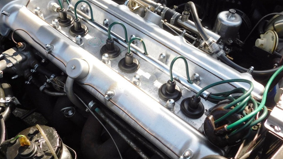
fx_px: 248
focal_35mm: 33
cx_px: 142
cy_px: 64
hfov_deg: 59.5
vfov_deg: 35.5
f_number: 3.2
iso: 125
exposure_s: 1/400
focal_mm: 5.3
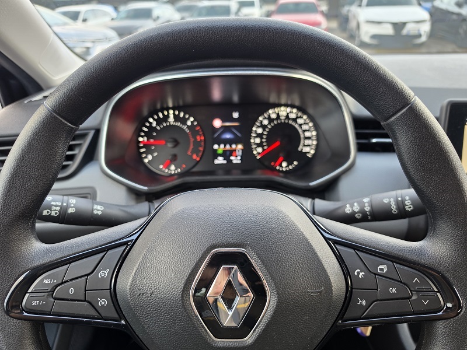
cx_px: 234
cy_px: 175
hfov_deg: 73.9
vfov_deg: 58.9
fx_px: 310
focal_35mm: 23
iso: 64
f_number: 1.4
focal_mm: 6.5
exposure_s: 1/54.1
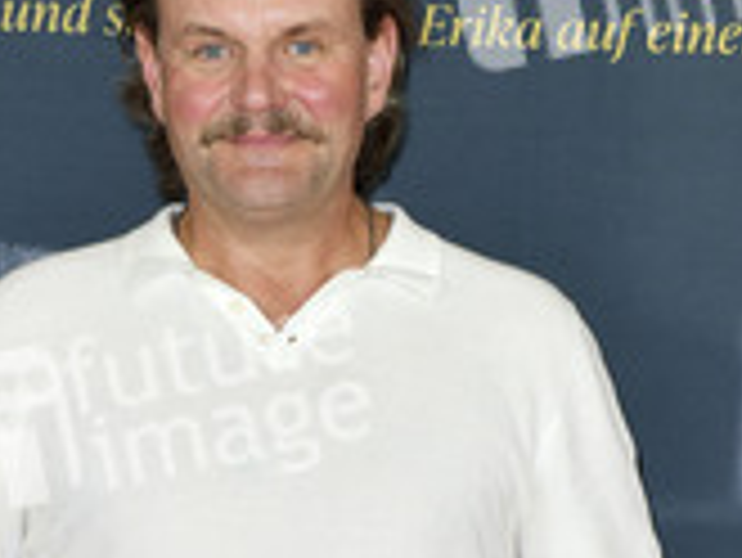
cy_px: 639
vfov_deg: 10.2
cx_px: 270
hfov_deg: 13.7
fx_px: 3089
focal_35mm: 144
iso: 640
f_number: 7.1
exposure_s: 1/250
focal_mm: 62
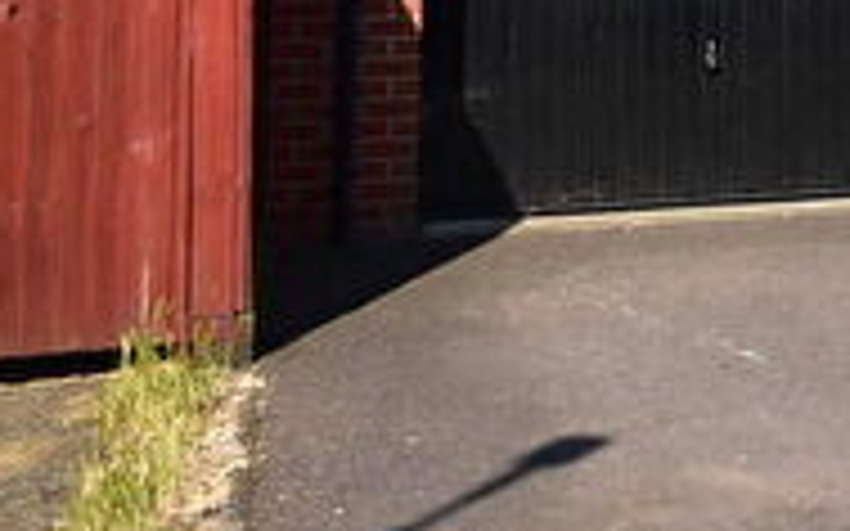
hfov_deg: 16.9
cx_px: 1529
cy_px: -511
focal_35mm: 102
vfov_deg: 11.6
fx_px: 2362
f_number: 11
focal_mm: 18
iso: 400
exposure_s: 1/400
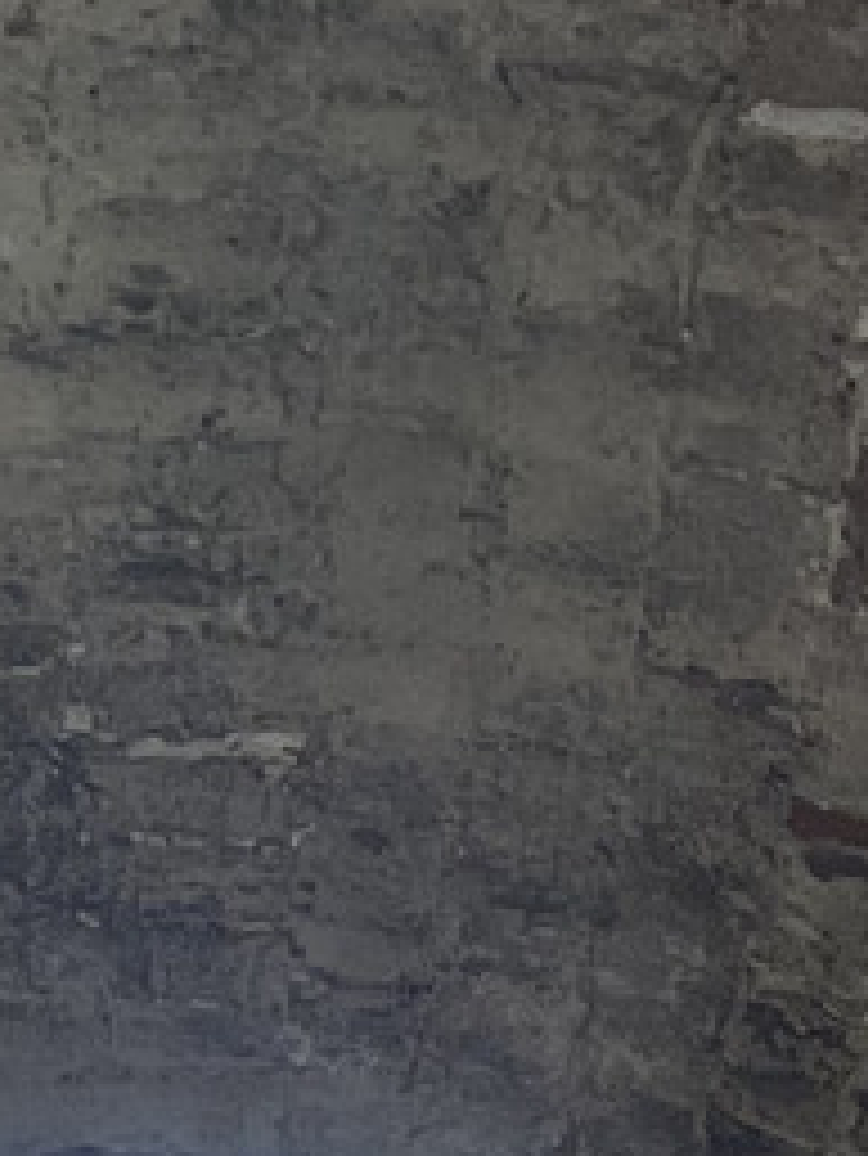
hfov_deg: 9.1
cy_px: 3522
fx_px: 5412
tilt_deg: +3.0
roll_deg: +0.0
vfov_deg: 9.4
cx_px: 166
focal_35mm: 162
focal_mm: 5.7
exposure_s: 1/121
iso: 50
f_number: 1.5
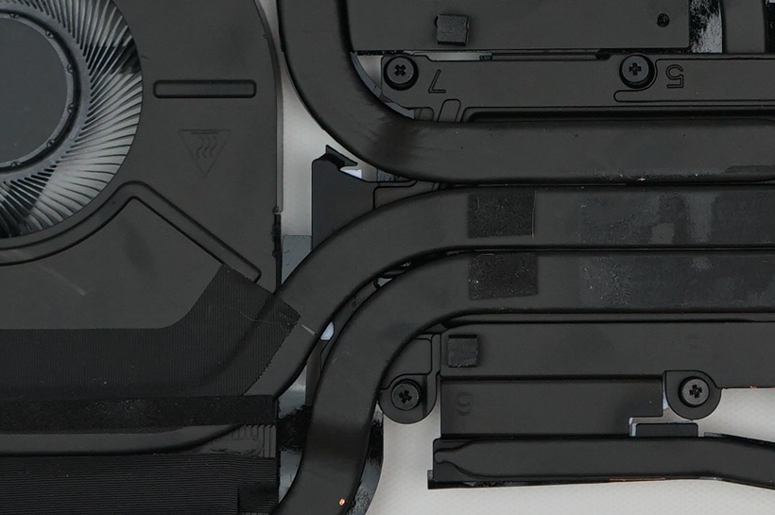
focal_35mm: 132
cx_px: 762
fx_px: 2839
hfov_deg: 15.3
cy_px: 74
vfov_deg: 10.3
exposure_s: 1/160
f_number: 4
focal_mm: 36
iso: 640
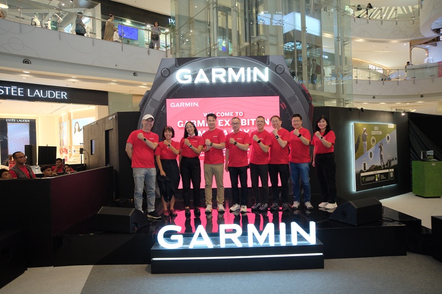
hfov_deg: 76.1
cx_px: 221
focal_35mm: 23
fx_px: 282
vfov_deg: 55.1
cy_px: 147
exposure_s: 1/200
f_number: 1.7
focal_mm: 15
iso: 800
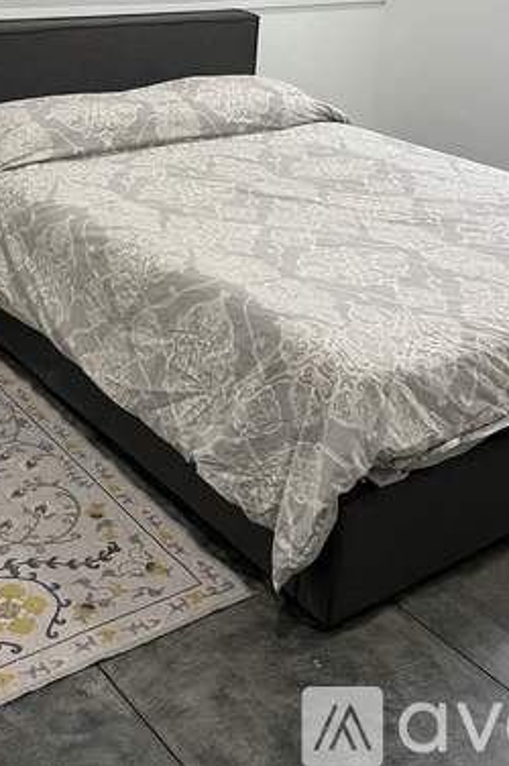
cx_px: 122
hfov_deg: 27.6
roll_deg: -2.8
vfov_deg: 38.5
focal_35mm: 48
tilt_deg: -11.7
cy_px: 89
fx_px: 1020
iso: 100
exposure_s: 1/60
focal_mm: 4.2
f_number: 1.6
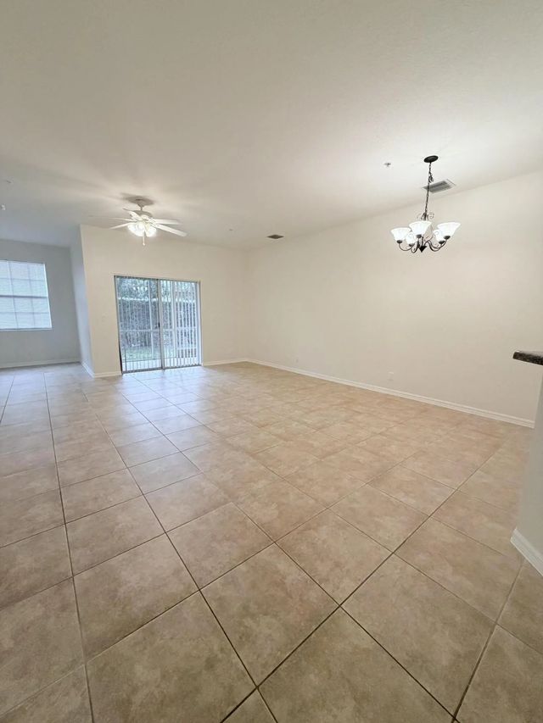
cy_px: 362
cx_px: 272
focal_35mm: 14
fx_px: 293
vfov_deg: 102.1
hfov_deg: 85.7
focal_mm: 2.22
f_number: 2.2
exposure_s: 1/60
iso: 250
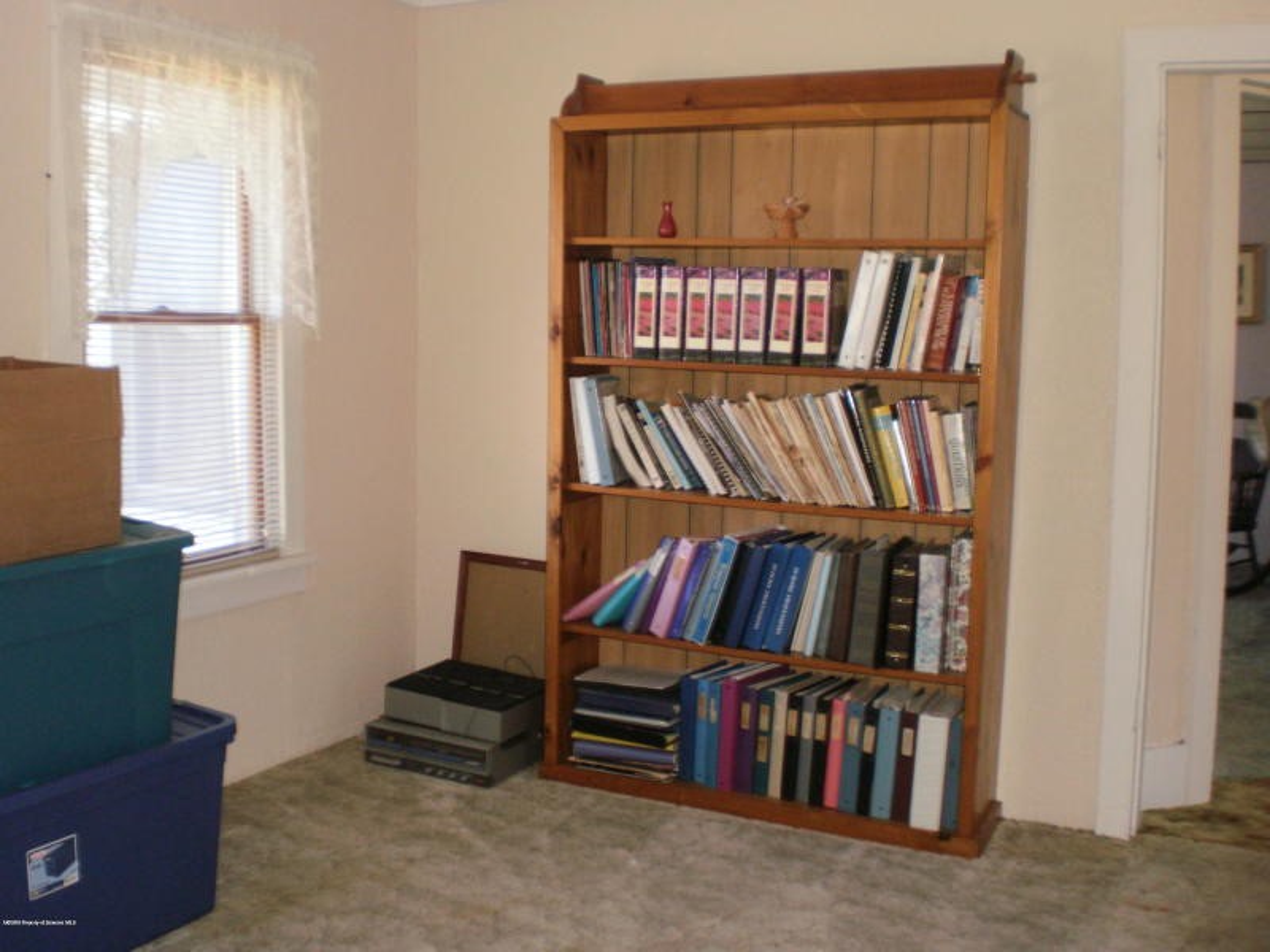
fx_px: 1321
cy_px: 476
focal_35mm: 36
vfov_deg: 39.7
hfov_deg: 51.4
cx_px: 635
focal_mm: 6.3
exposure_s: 1/30
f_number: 3.1
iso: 200
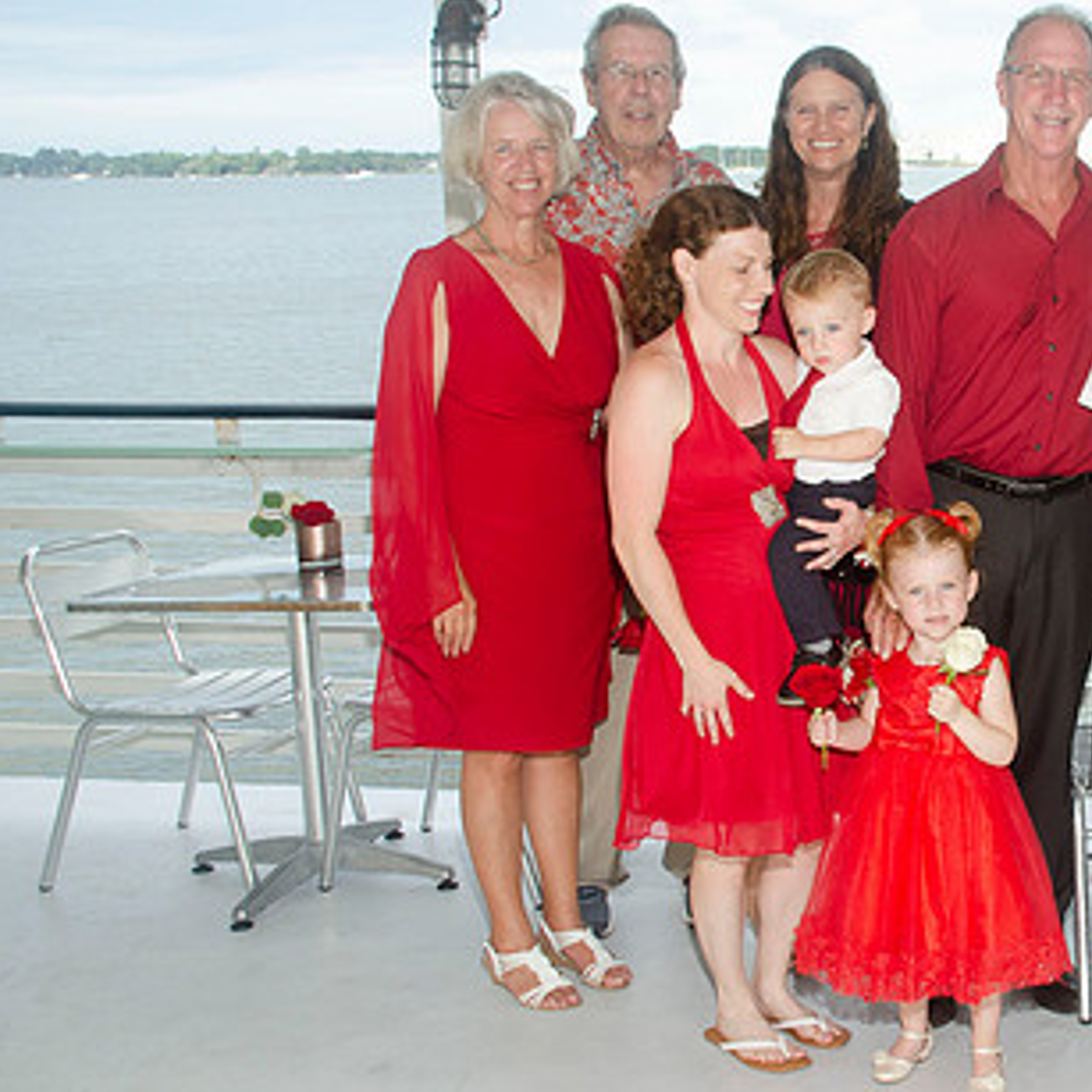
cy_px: 505
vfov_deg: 35.3
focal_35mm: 48
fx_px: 1713
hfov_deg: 33.2
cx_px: 1014
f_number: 5.6
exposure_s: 1/250
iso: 100
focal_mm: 20
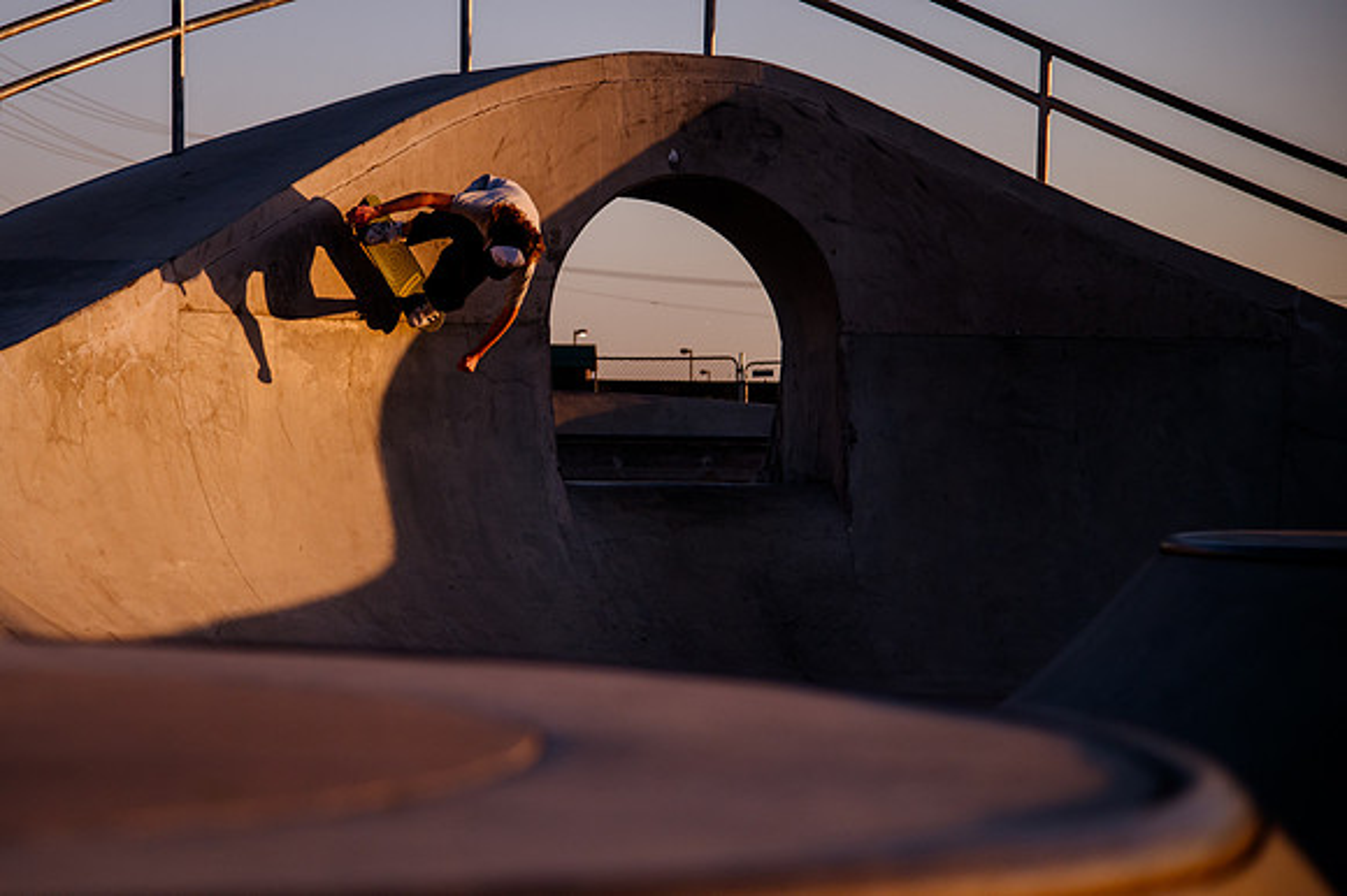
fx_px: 4008
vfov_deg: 12.8
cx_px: 498
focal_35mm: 107
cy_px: 331
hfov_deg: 19.0
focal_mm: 85
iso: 1000
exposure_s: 1/5000
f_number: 4
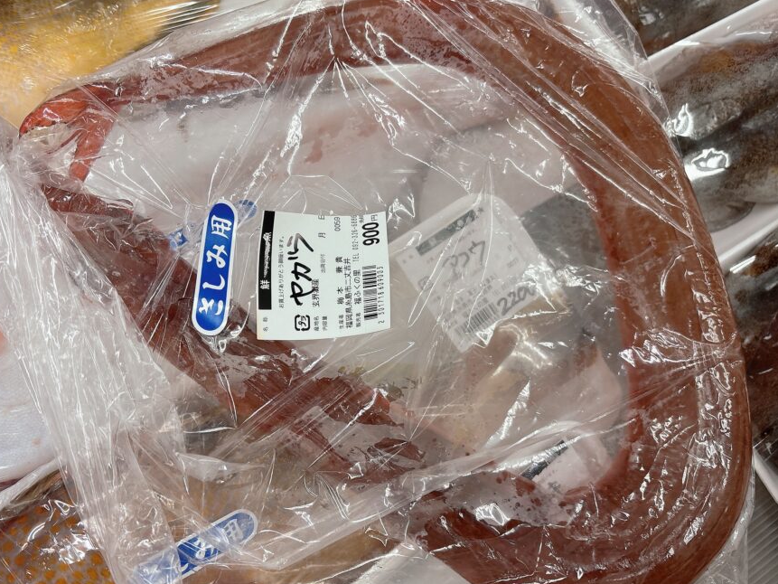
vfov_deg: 48.2
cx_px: 364
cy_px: 297
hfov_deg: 61.6
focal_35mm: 29
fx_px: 652
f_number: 1.6
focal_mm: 5.96
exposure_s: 1/120
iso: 100
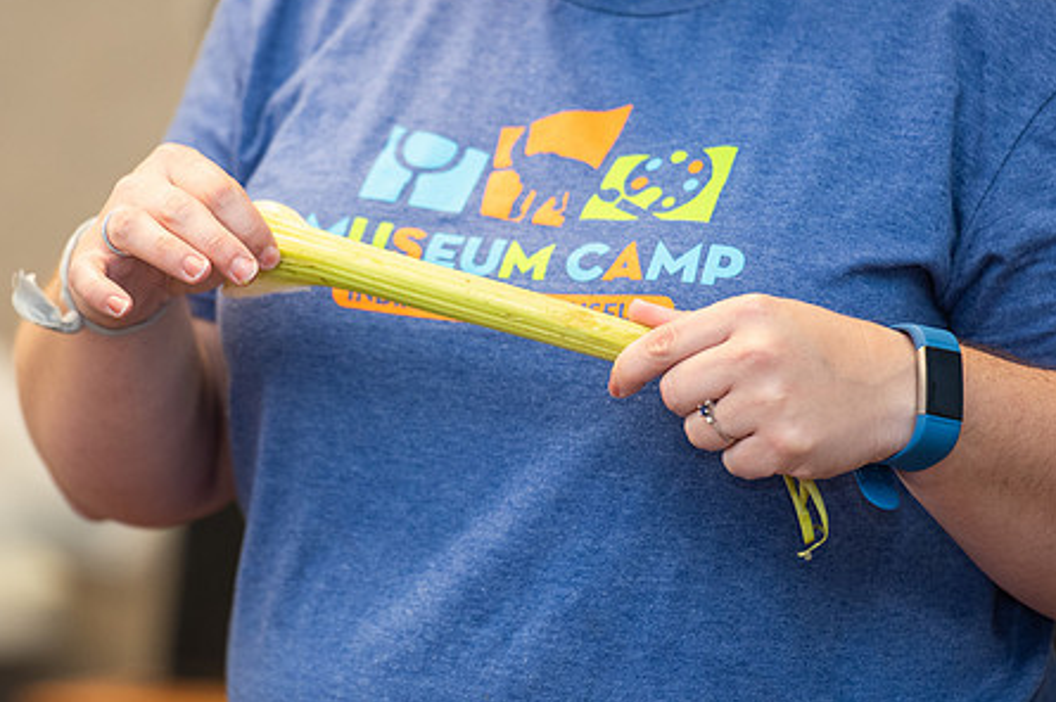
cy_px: 272
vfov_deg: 4.4
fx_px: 9145
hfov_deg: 6.6
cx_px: 458
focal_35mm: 312
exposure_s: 1/200
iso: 1000
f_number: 2.8
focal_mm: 200
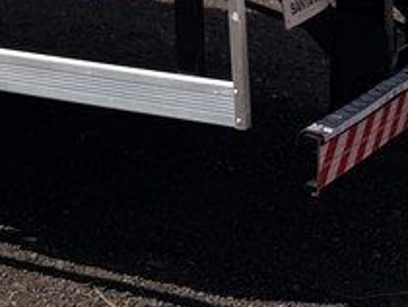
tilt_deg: +5.5
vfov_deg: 9.9
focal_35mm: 130
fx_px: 1534
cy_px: -455
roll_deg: +0.0
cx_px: -267
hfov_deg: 13.9
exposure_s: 1/9091
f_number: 1.78
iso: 80
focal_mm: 6.76
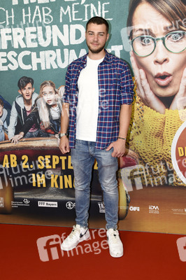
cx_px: 93
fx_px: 272
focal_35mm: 35
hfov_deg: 37.8
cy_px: 140
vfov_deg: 54.5
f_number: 6.3
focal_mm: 35
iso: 800
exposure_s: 1/125
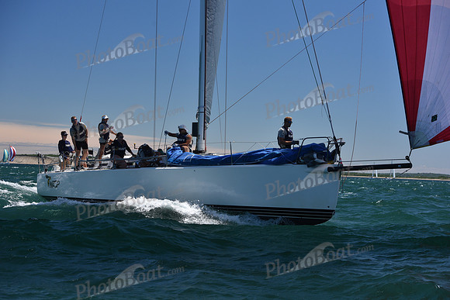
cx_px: 225
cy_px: 150
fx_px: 875
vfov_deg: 19.5
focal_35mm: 70
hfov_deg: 28.8
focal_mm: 70
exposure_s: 1/800
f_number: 6.3
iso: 250
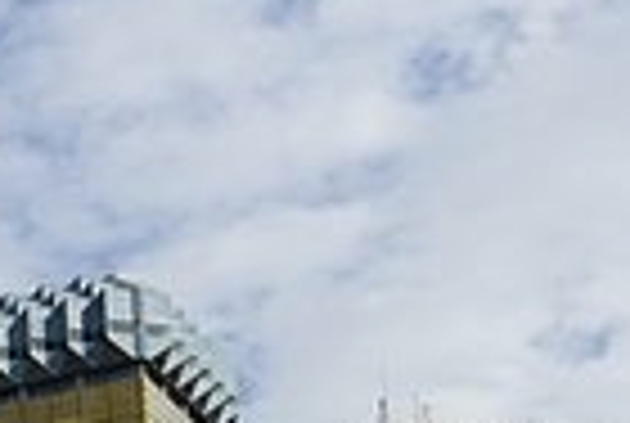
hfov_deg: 16.6
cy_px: 574
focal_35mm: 113
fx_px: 1982
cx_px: -279
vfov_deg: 11.8
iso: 100
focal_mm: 31
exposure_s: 1/160
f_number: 11
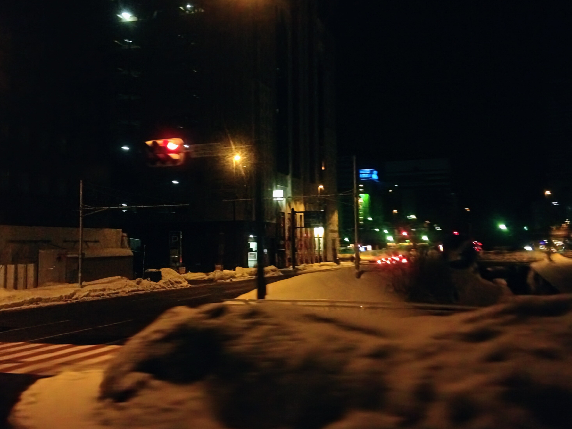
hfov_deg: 47.9
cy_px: 206
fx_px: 644
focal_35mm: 39
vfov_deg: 36.8
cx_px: 278
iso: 800
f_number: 2.4
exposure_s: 1/15
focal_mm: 4.28
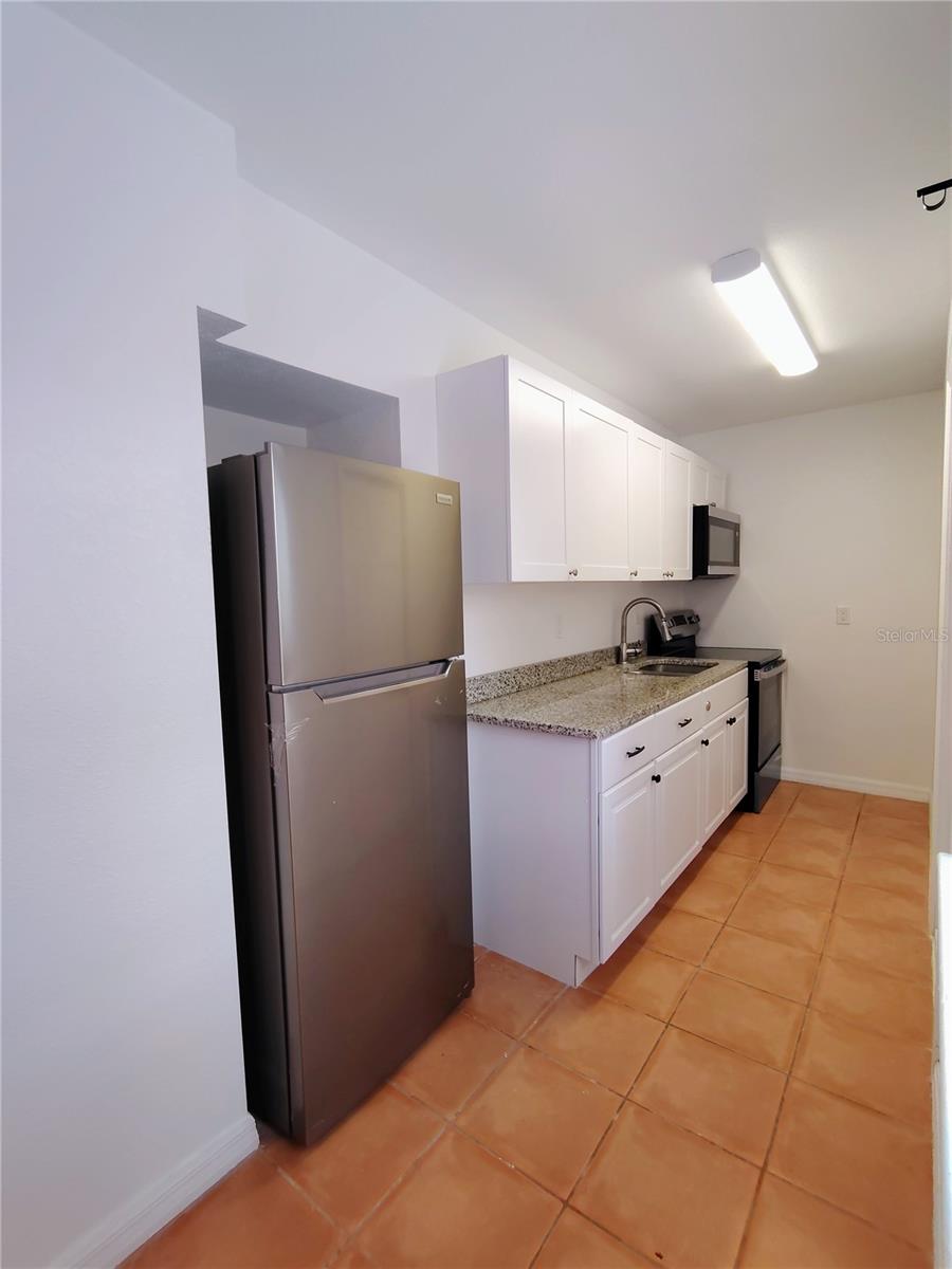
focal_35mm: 16
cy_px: 634
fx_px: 587
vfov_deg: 94.5
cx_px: 476
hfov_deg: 78.1
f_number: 2.2
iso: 191
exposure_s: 1/60
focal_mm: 2.13
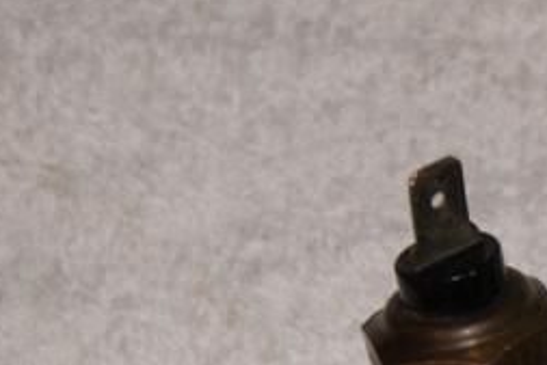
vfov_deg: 6.7
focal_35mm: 204
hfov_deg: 9.8
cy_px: 505
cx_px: 844
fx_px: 3101
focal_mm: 30
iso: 400
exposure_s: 1/60
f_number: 5.6
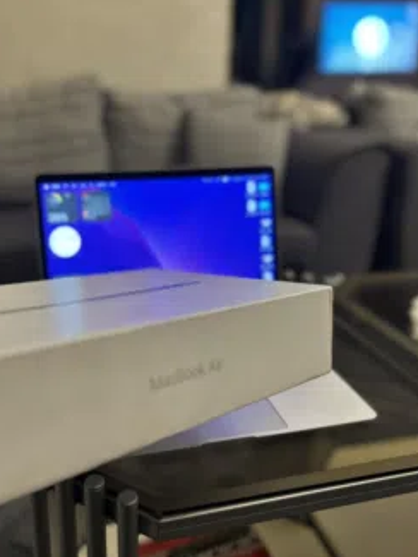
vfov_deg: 56.8
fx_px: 515
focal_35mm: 32
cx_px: 166
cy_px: 279
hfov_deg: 44.0
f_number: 1.5
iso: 400
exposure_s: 1/50
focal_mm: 5.7
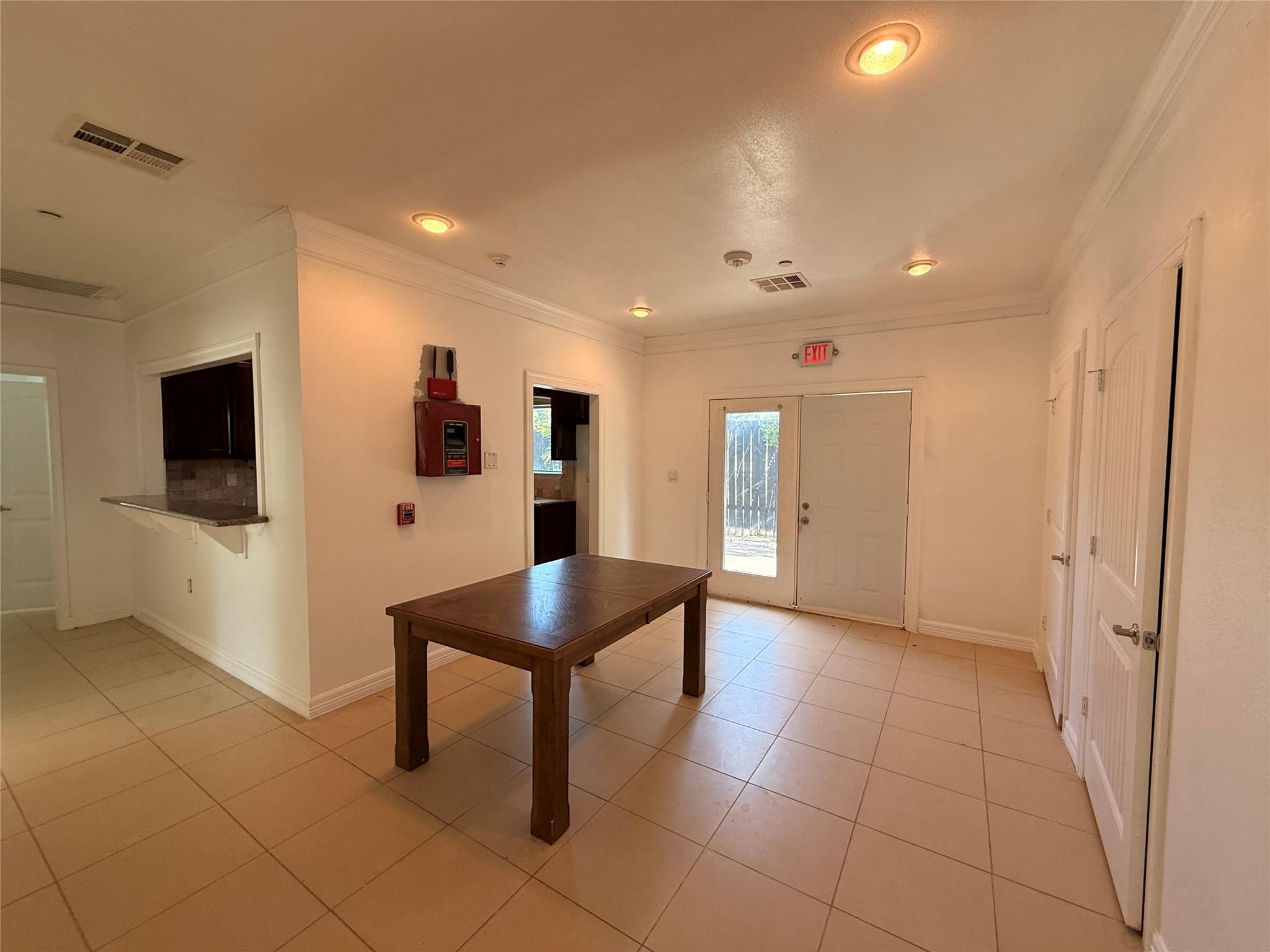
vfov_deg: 85.7
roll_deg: +0.5
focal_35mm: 14
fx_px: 514
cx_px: 635
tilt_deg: -2.7
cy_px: 476
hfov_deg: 102.1
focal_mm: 2.22
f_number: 2.2
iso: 125
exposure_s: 1/120
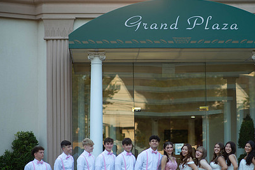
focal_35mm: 123
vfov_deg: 11.1
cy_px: 118
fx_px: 871
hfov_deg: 16.6
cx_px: 177
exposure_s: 1/1000
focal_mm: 85
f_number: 2
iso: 250
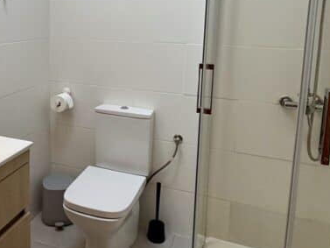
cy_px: 64
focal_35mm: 38
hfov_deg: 46.9
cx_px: 76
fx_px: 362
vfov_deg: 36.9
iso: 50
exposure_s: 1/146
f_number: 2.2
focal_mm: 2.22
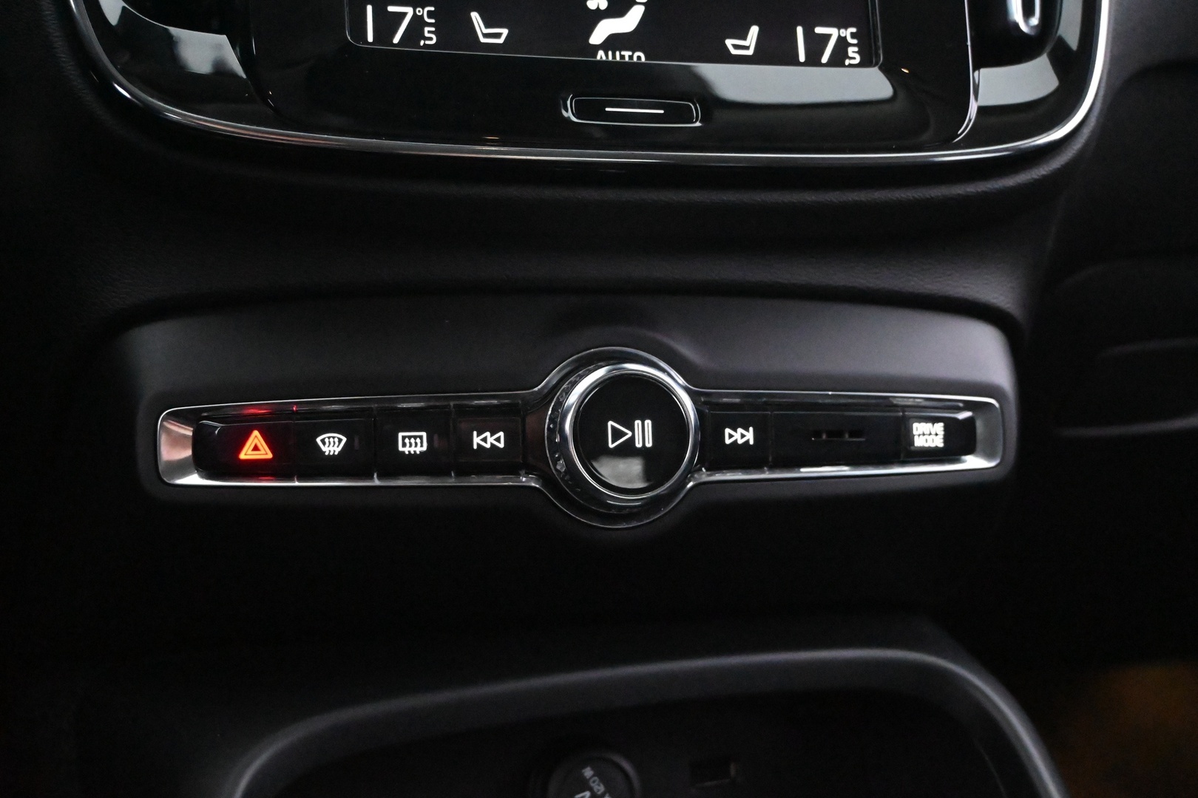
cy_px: 399
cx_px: 599
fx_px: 1373
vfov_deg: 32.4
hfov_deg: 47.2
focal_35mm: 41
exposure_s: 1/40
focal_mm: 27.5
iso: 16000
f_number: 4.5
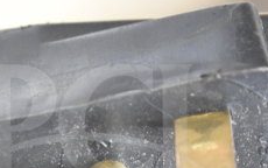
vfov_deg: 5.9
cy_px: 157
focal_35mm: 223
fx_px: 1632
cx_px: 86
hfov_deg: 9.4
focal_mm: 55
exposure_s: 1/100
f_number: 5.6
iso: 7200
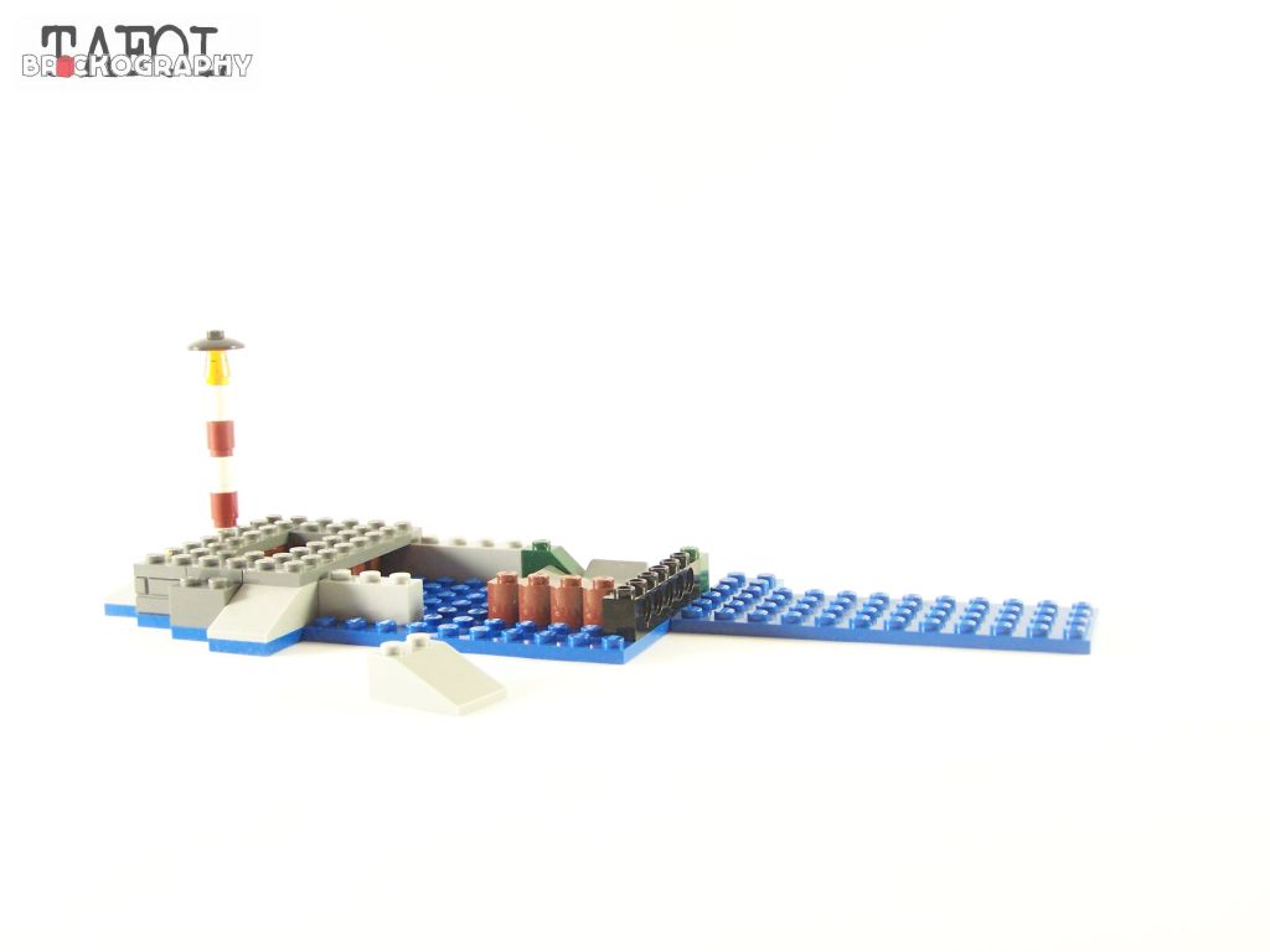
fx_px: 1578
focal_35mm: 43
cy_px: 476
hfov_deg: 43.9
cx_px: 635
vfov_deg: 33.6
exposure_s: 1/20
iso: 200
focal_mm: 7.1
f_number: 3.2
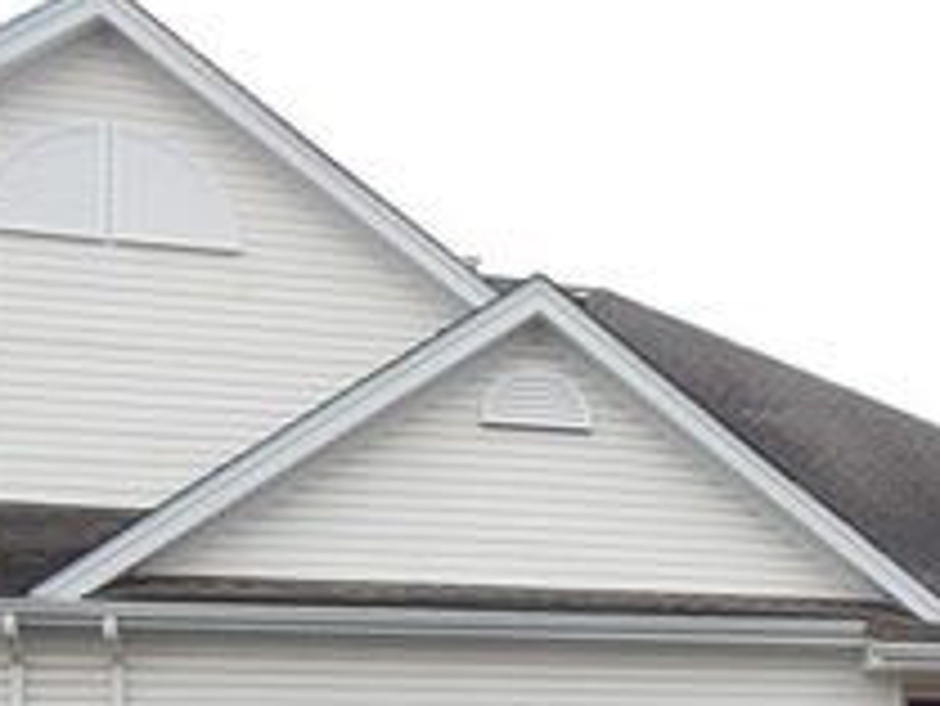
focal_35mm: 67
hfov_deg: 26.1
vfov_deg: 20.8
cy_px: 785
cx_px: 1097
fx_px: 1820
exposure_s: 1/200
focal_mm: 5.1
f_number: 3.2
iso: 125
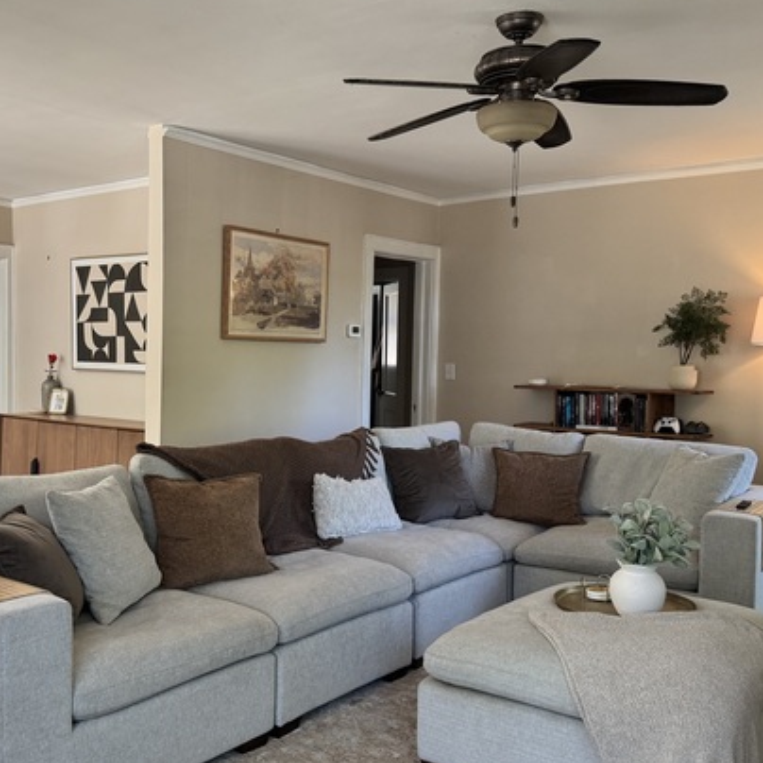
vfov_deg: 47.2
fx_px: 873
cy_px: 383
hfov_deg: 46.8
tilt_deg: -1.7
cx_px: 282
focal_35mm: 35
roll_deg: -0.9
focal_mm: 6.76
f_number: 1.78
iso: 160
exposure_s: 1/120
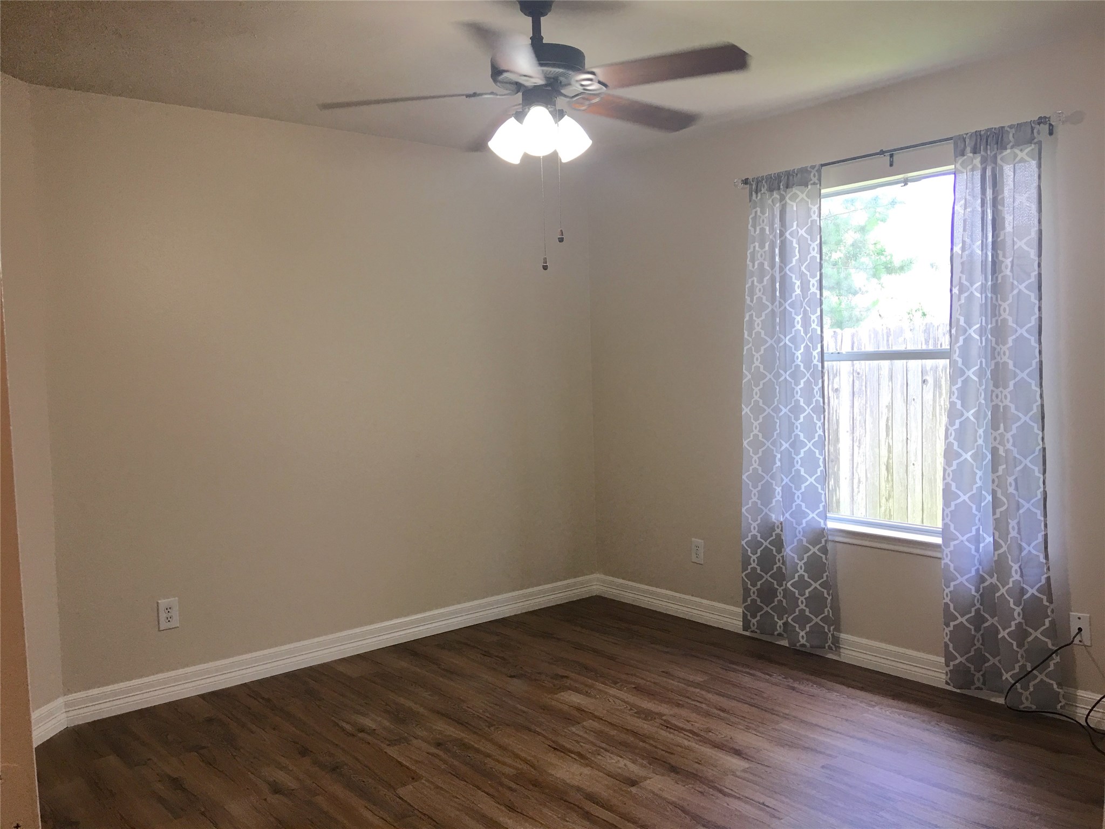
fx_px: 926
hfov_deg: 61.7
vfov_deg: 48.2
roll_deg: +1.3
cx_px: 552
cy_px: 414
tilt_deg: -2.3
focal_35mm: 29
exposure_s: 1/30
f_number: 2.2
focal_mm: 4.15
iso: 25
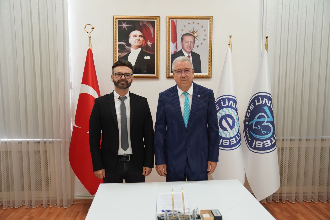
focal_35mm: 31
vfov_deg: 42.3
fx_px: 284
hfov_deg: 60.3
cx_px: 165
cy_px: 110
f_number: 2.8
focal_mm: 31
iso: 800
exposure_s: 1/100
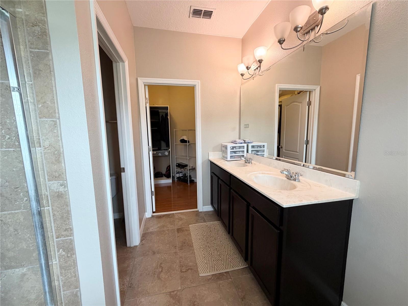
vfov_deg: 85.7
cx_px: 204
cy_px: 153
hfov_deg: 102.1
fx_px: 165
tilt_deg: -7.1
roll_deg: +1.0
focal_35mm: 14
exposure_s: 1/120
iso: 250
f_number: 2.2
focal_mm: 2.22
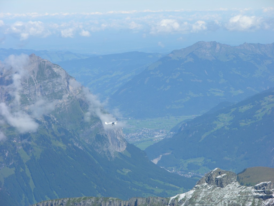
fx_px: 1504
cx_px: 137
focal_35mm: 190
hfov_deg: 10.4
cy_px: 103
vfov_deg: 7.8
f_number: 5.7
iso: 50
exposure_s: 1/305
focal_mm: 48.5
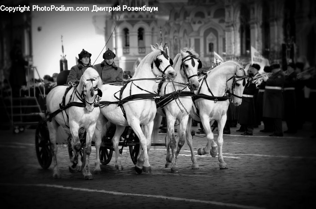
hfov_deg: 8.2
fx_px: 2191
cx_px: 158
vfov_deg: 5.5
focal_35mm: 250
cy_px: 104
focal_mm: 250
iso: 320
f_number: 7.1
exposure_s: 1/200
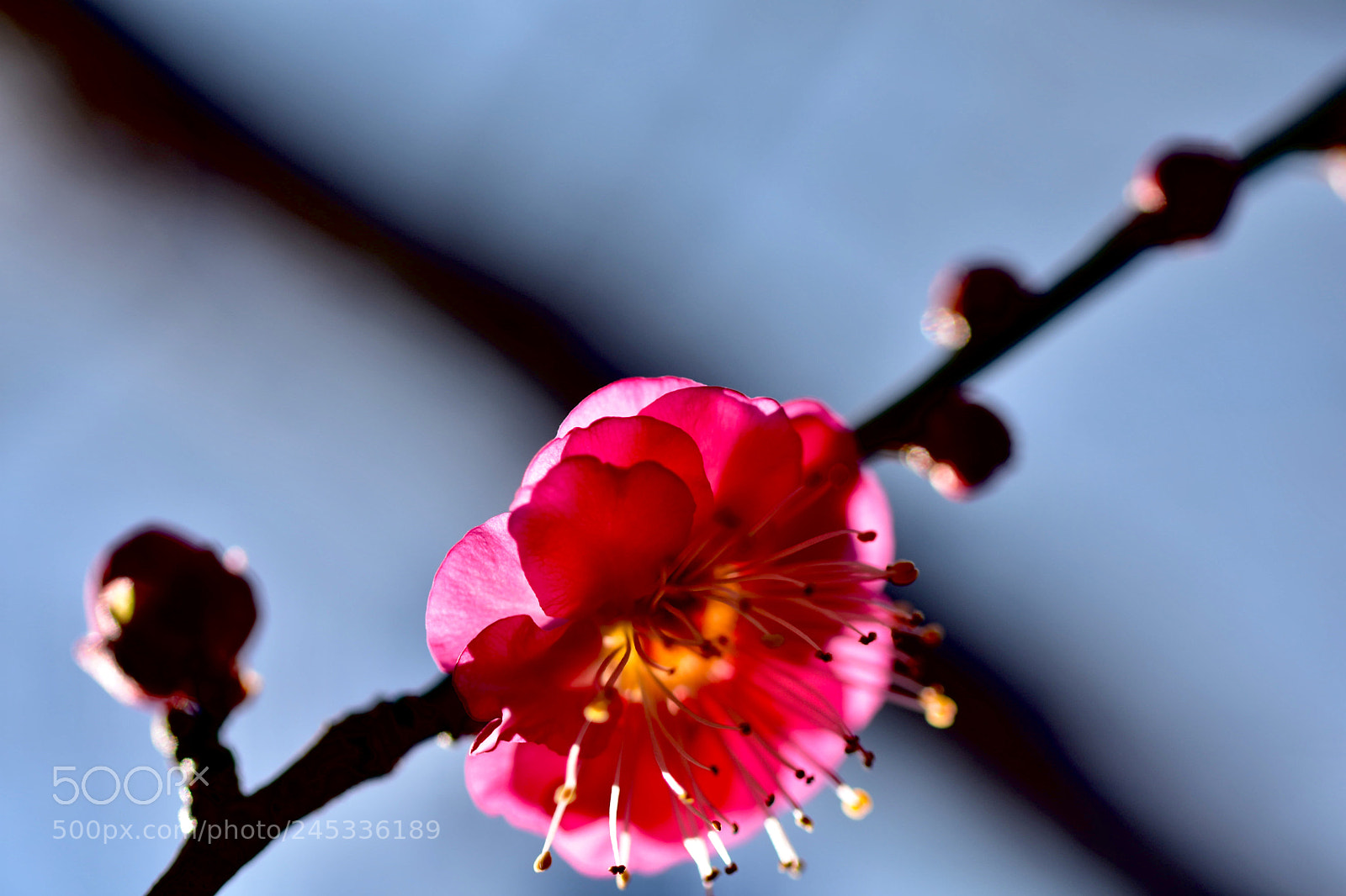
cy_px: 448
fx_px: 5887
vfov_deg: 8.7
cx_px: 673
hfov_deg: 13.0
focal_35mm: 158
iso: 100
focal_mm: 105
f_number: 4.5
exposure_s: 1/640
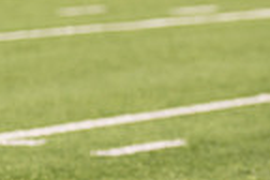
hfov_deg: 3.4
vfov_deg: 2.3
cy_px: 138
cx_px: 337
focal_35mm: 609
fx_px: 4567
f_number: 2.8
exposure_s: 1/3200
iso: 250
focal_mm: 105
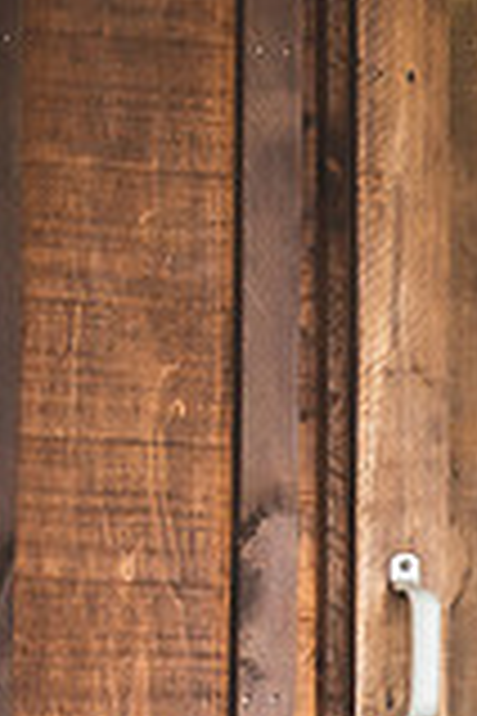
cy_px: 468
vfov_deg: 4.4
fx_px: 9241
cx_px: 1220
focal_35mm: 465
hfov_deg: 2.9
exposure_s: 1/320
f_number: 2.8
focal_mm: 120
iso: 250
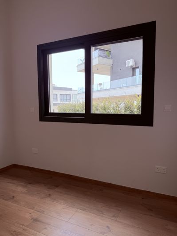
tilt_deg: -2.4
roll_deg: -0.2
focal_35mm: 24
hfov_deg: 56.8
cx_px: 88
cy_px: 118
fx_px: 164
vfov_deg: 71.6
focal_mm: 6.76
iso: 80
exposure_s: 1/161
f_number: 1.78
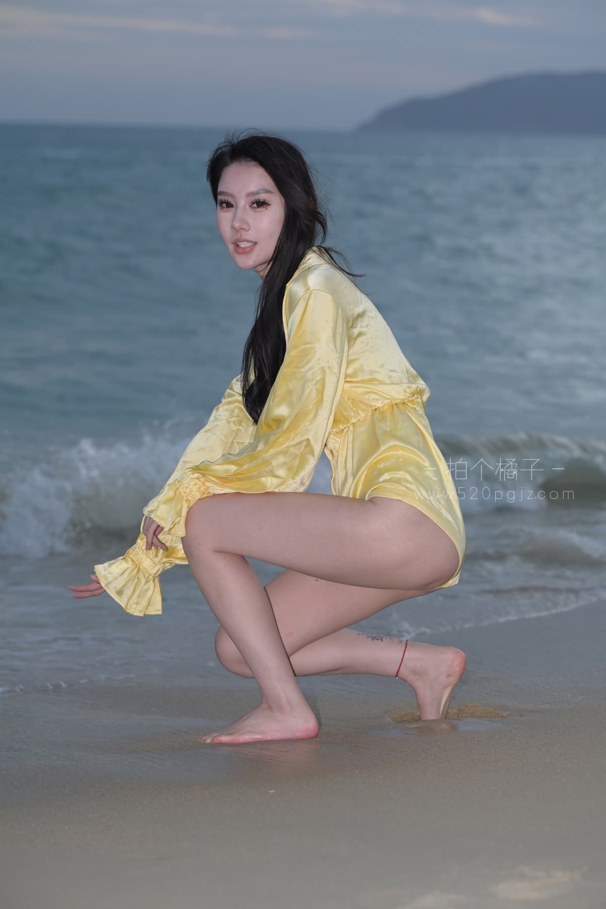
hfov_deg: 13.6
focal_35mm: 101
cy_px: 454
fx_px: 2550
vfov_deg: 20.2
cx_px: 303
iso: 200
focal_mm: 101
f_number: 5
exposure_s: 1/250
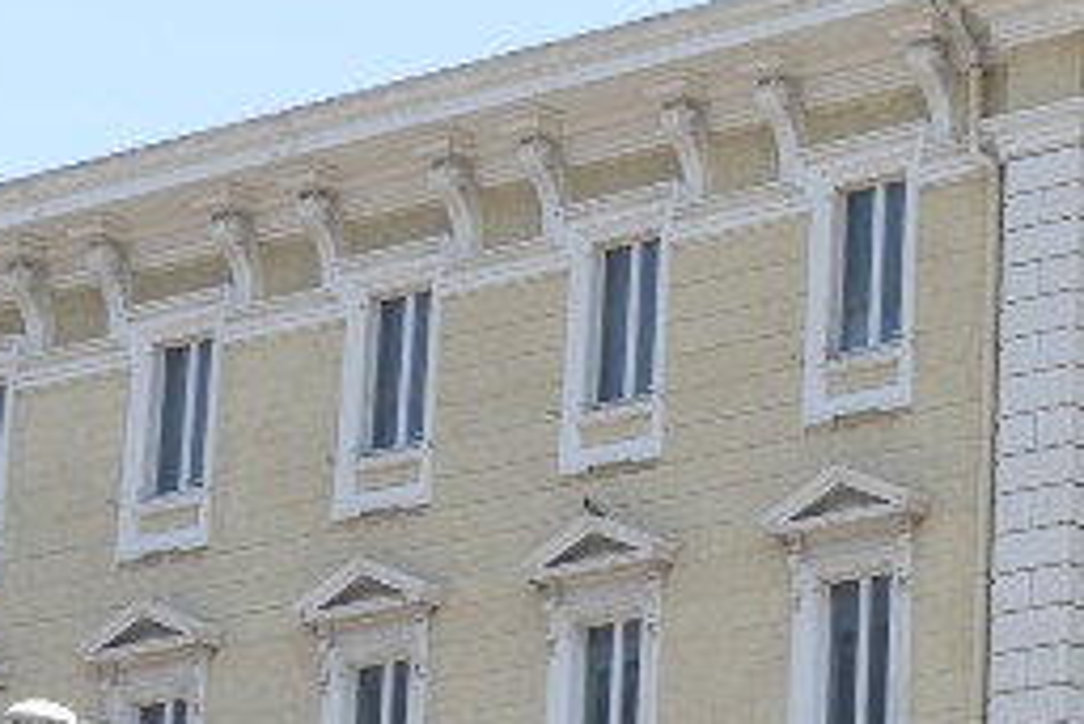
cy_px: 631
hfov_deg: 13.1
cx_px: 1829
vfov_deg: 9.5
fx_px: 4338
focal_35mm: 144
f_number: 8
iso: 100
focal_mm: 32
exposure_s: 1/160
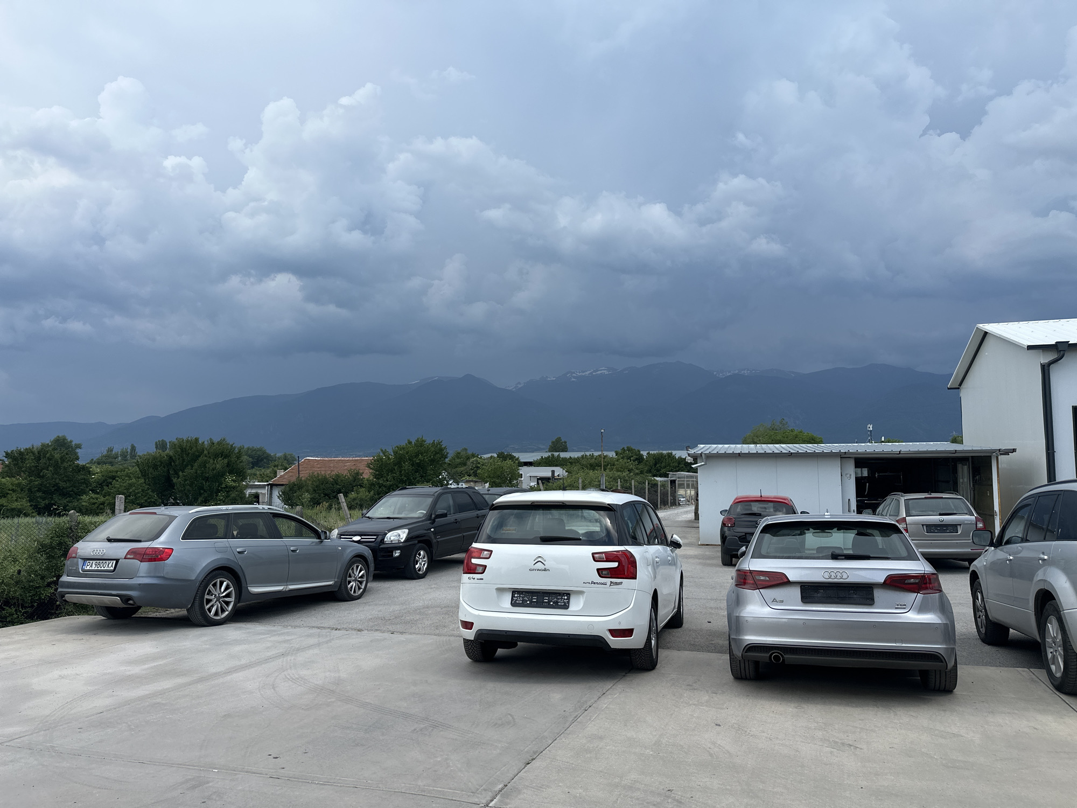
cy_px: 404
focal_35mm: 24
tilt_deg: +5.1
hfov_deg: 71.6
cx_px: 538
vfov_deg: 56.8
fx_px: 747
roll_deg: +0.1
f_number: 1.78
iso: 80
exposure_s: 1/3861
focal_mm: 6.86
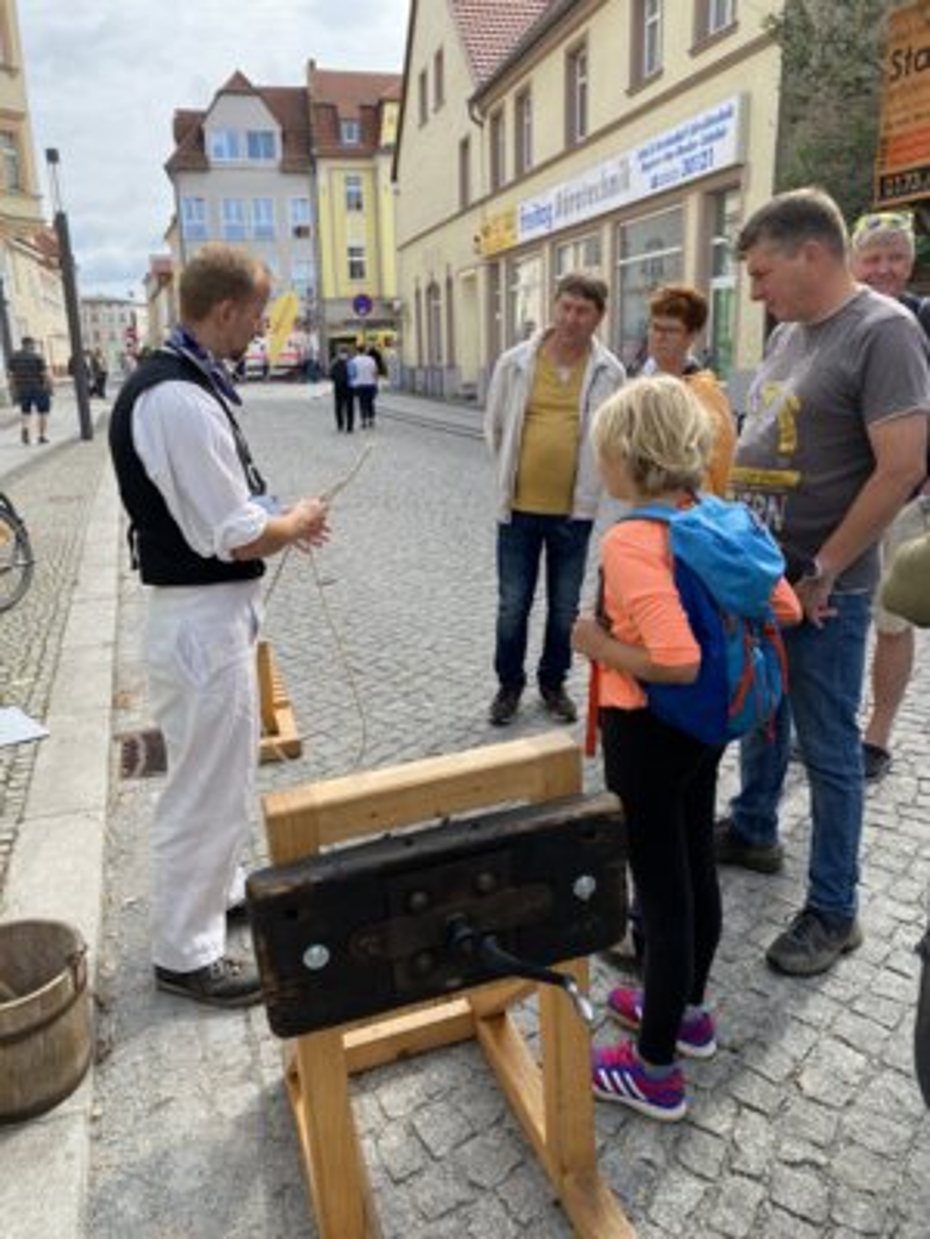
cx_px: 465
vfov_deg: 67.3
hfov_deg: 53.1
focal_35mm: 26
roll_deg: +0.8
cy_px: 620
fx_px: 931
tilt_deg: -14.0
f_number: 1.8
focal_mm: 4.25
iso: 32
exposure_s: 1/898
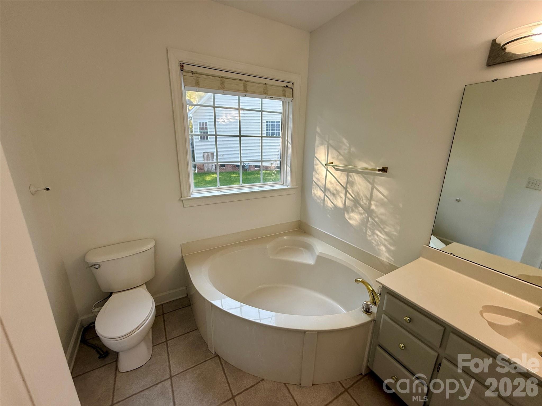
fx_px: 219
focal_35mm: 14
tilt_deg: -14.9
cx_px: 271
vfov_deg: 85.7
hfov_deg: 102.1
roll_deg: -0.5
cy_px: 203
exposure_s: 1/120
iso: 100
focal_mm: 2.22
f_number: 2.2
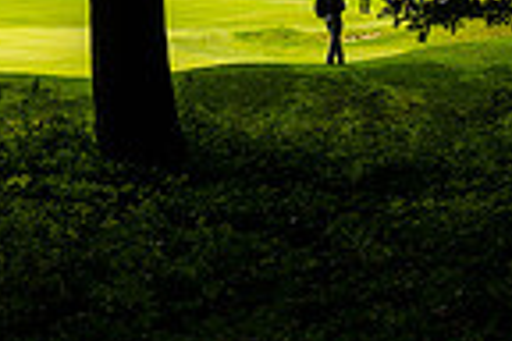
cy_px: -313
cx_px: -107
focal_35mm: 121
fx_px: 1721
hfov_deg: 16.2
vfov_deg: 10.5
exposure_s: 1/640
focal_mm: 30
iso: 125
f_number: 6.3
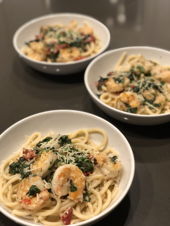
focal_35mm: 52
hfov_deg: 28.0
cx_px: 85
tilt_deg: -41.7
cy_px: 113
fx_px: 340
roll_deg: +2.2
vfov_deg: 36.8
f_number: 2.4
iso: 125
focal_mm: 6
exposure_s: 1/24
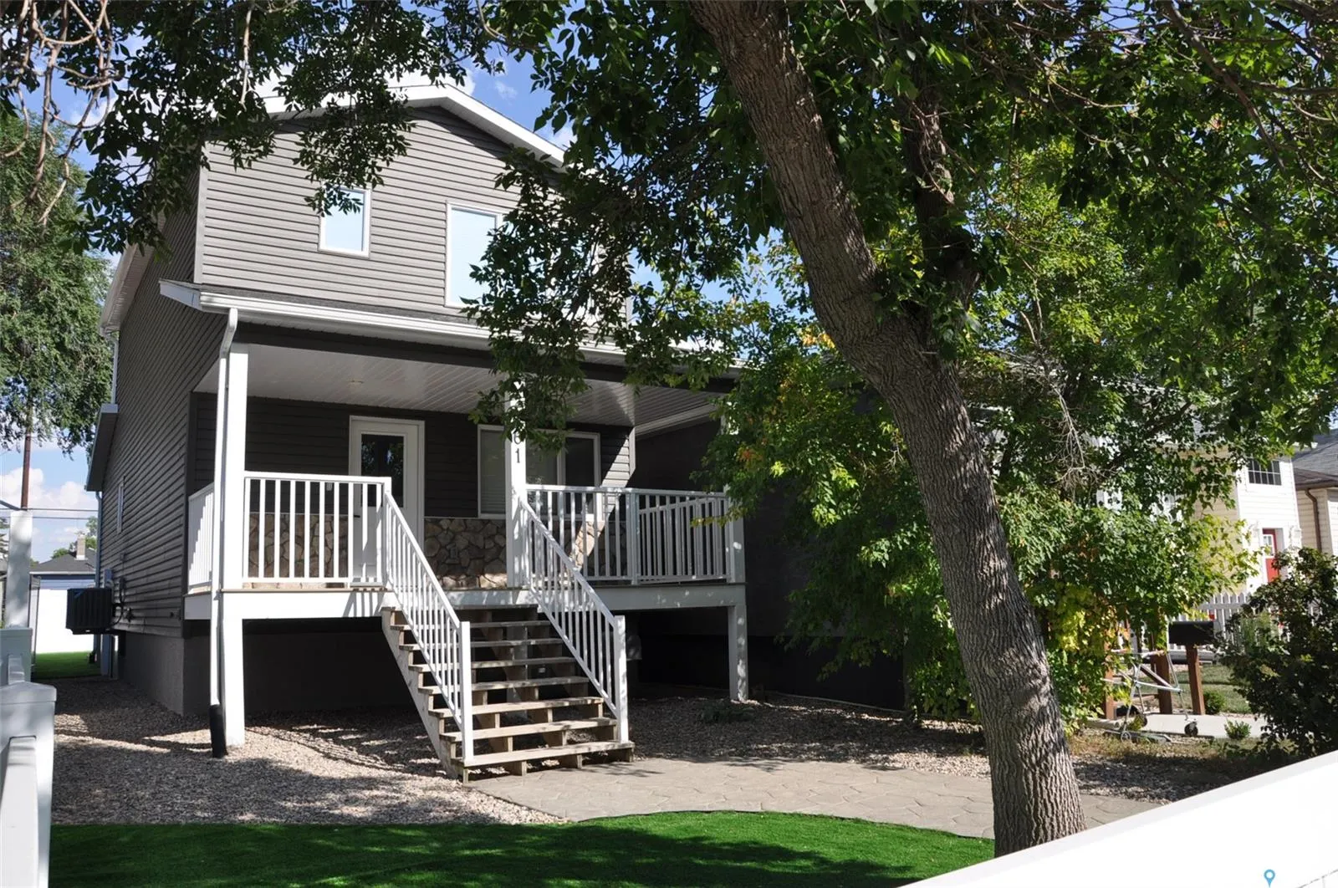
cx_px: 669
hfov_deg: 67.5
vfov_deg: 47.8
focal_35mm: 27
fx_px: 1002
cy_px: 444
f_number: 9
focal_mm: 18
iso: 200
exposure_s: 1/320
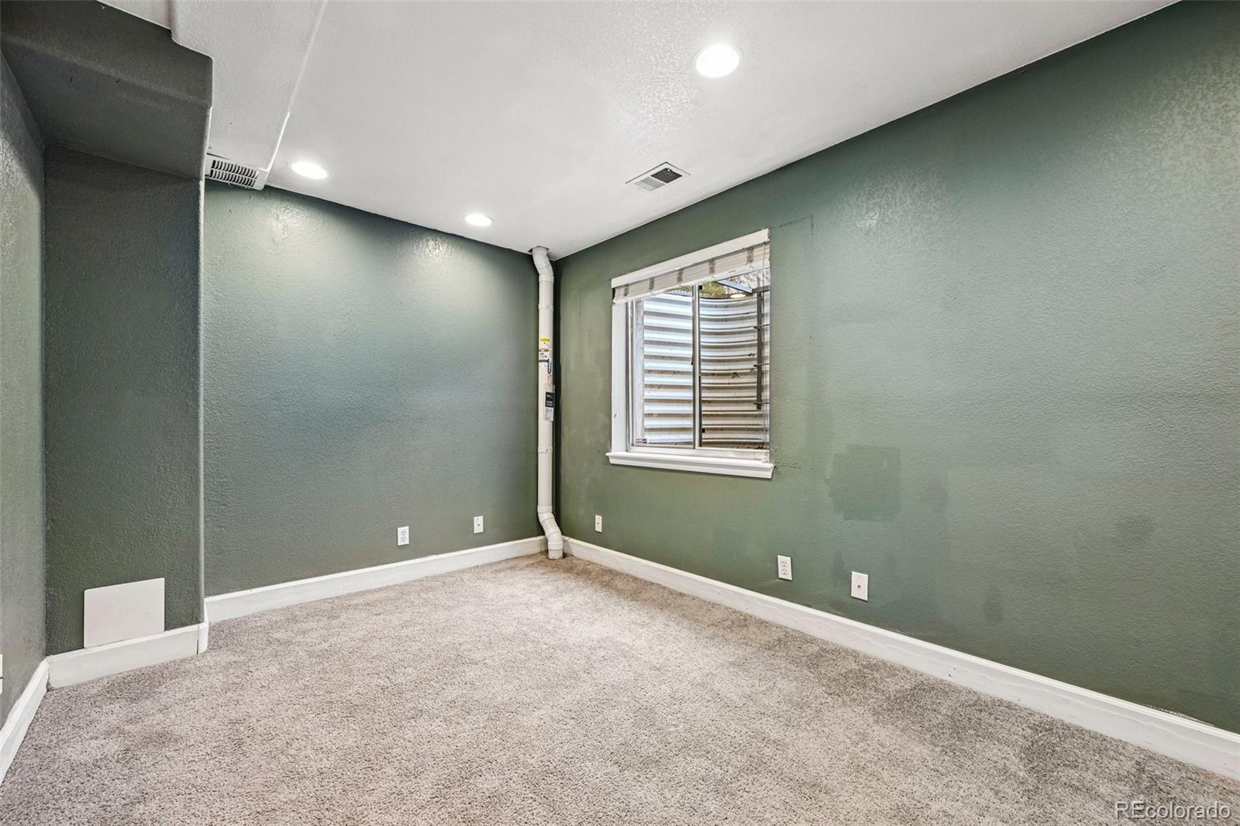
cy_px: 413
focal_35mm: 14
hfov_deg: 104.3
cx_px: 620
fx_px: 482
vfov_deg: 81.2
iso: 400
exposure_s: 1/15
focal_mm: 14
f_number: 8
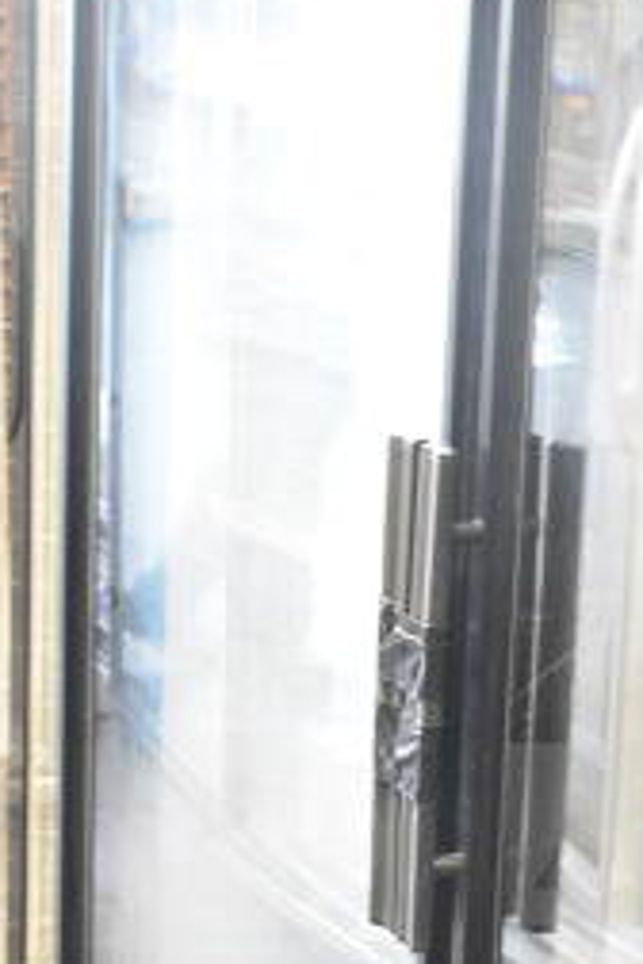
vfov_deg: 18.7
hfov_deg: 12.0
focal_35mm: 109
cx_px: 934
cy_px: 620
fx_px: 2920
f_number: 3.5
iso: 2800
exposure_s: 1/30
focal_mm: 20
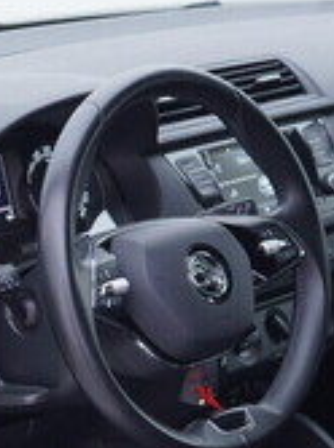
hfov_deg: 12.3
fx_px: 1483
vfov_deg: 16.7
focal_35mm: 115
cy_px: 476
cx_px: -159
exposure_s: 1/40
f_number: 2.8
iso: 125
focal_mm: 24
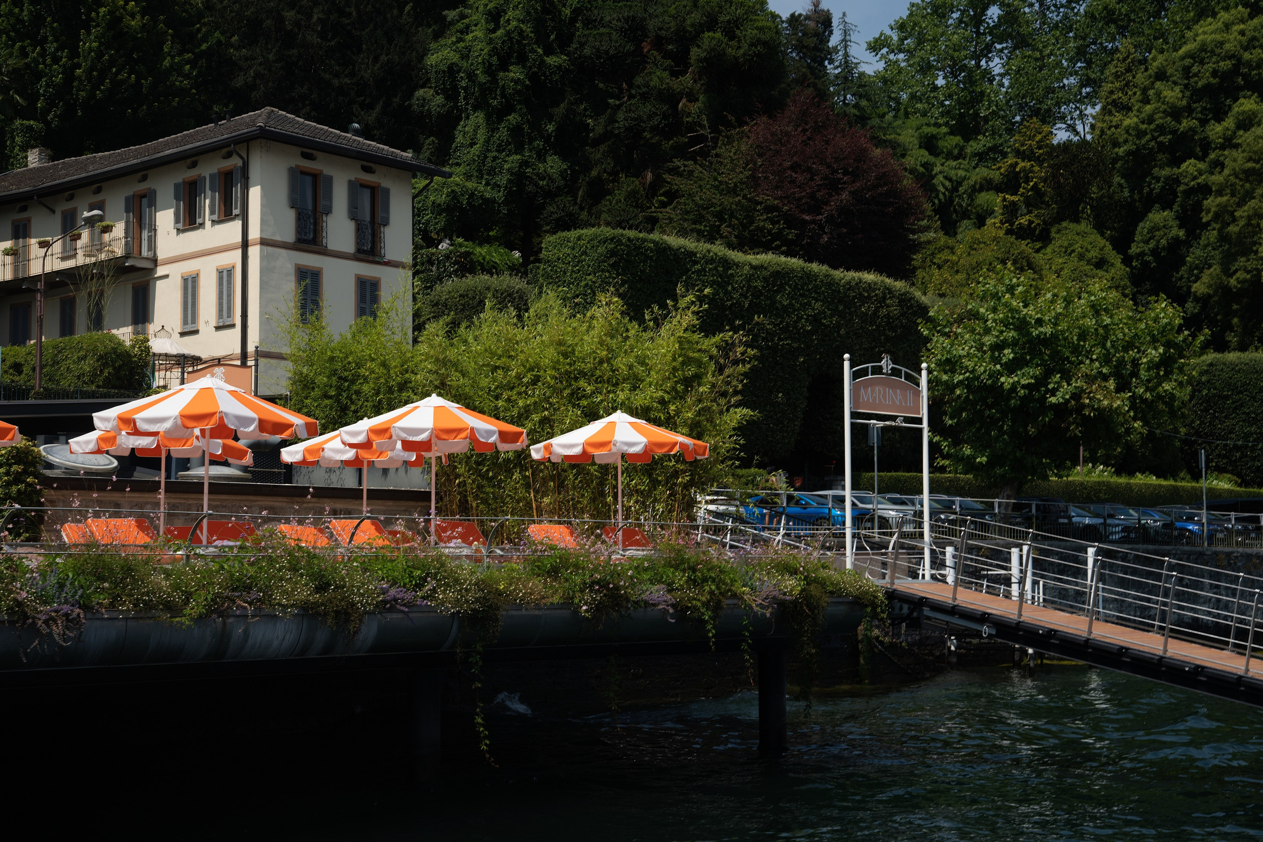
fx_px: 1930
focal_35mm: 55
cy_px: 421
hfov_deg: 36.2
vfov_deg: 24.6
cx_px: 632
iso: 100
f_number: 10
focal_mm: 55
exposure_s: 1/250
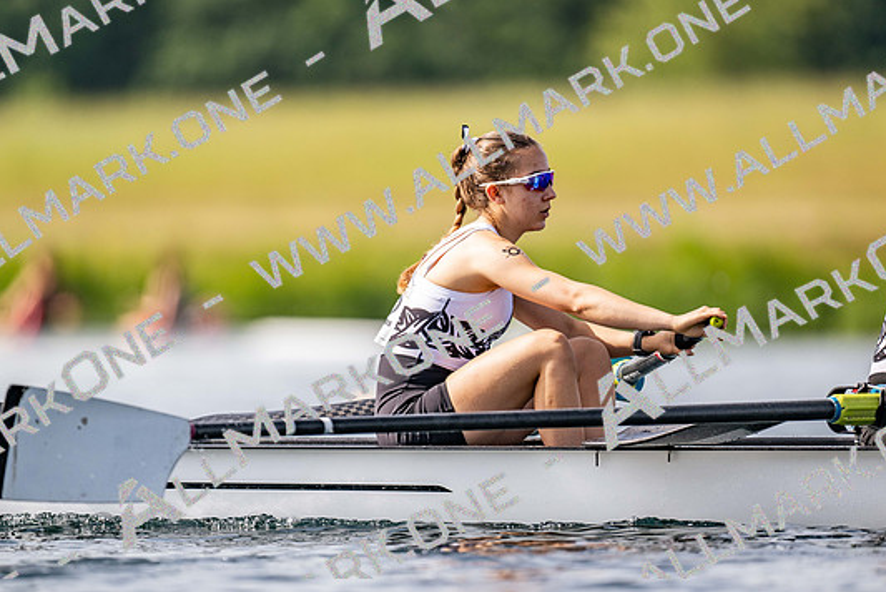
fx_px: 16079
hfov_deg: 3.2
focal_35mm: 653
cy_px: 294
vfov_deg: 2.1
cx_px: 455
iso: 200
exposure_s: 1/2500
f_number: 4
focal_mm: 600
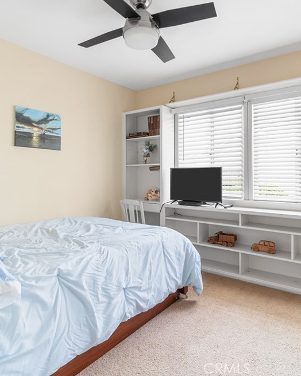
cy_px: 181
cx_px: 164
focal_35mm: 22
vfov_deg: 75.0
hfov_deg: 63.0
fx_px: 245
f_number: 7.1
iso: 320
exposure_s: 1/13
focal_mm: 10
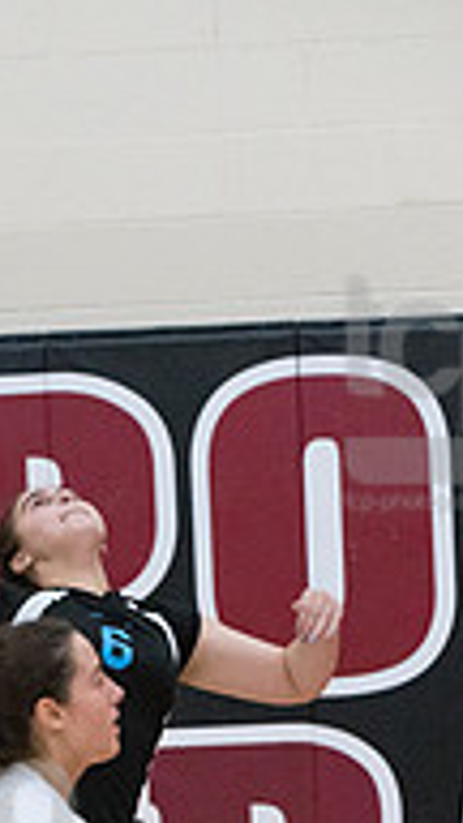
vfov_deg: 7.2
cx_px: -26
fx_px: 6548
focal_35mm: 300
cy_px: 853
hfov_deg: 4.0
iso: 6400
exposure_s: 1/1000
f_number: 4.5
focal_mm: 122
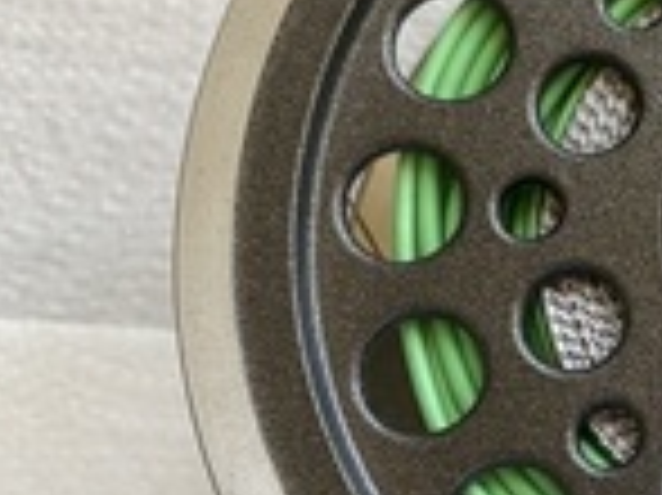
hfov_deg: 25.1
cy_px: 333
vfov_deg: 21.5
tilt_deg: -80.2
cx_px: 842
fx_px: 1299
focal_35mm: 68
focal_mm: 4.25
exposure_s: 1/69
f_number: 1.8
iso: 125
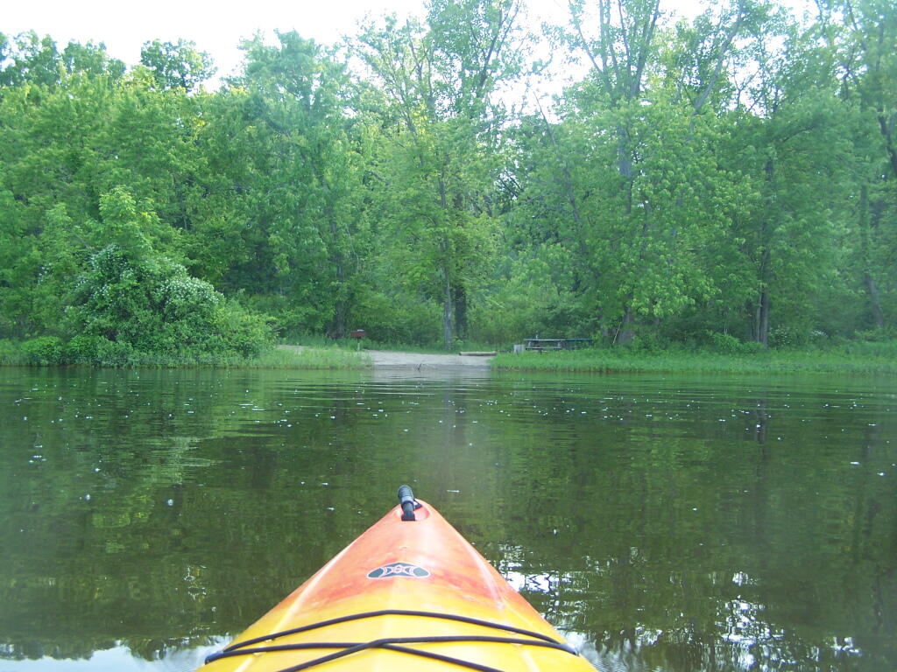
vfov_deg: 36.0
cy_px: 336
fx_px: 1037
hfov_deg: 46.8
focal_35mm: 40
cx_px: 448
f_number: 2.8
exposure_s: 1/100
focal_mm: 6.7
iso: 80
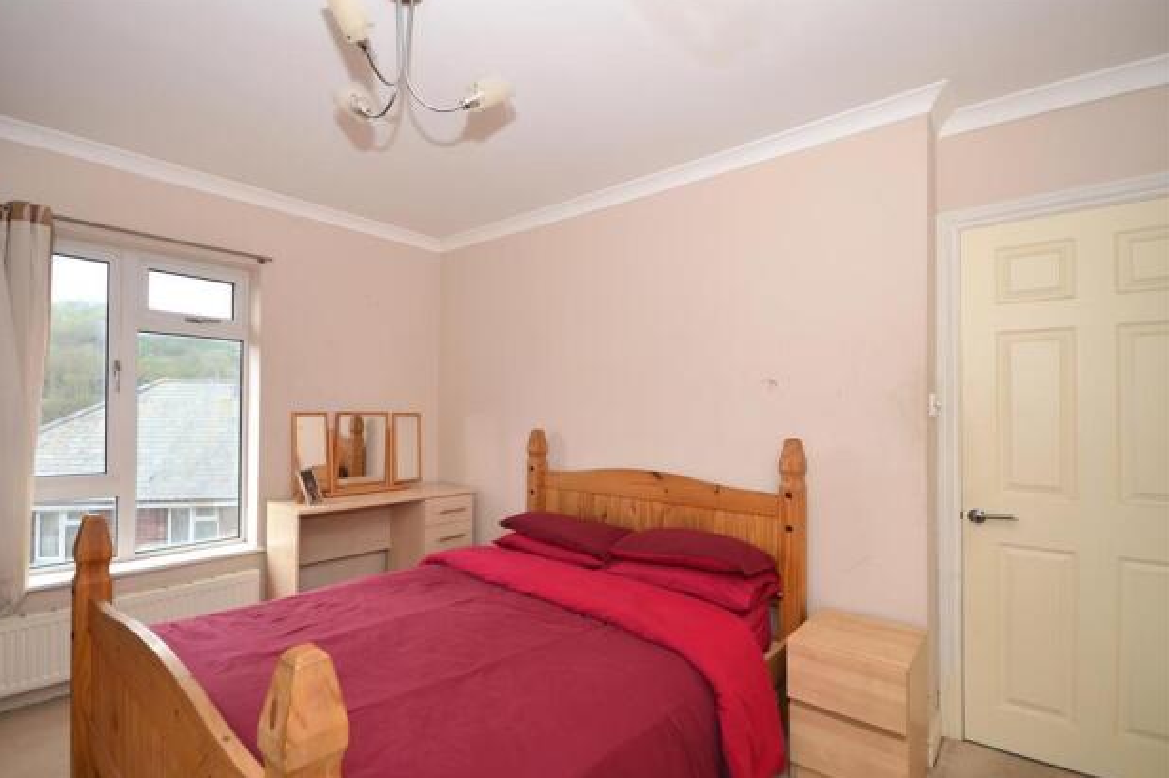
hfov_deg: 96.6
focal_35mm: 16
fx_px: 519
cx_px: 546
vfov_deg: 73.7
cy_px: 404
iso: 200
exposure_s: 1/160
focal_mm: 10
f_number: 6.3
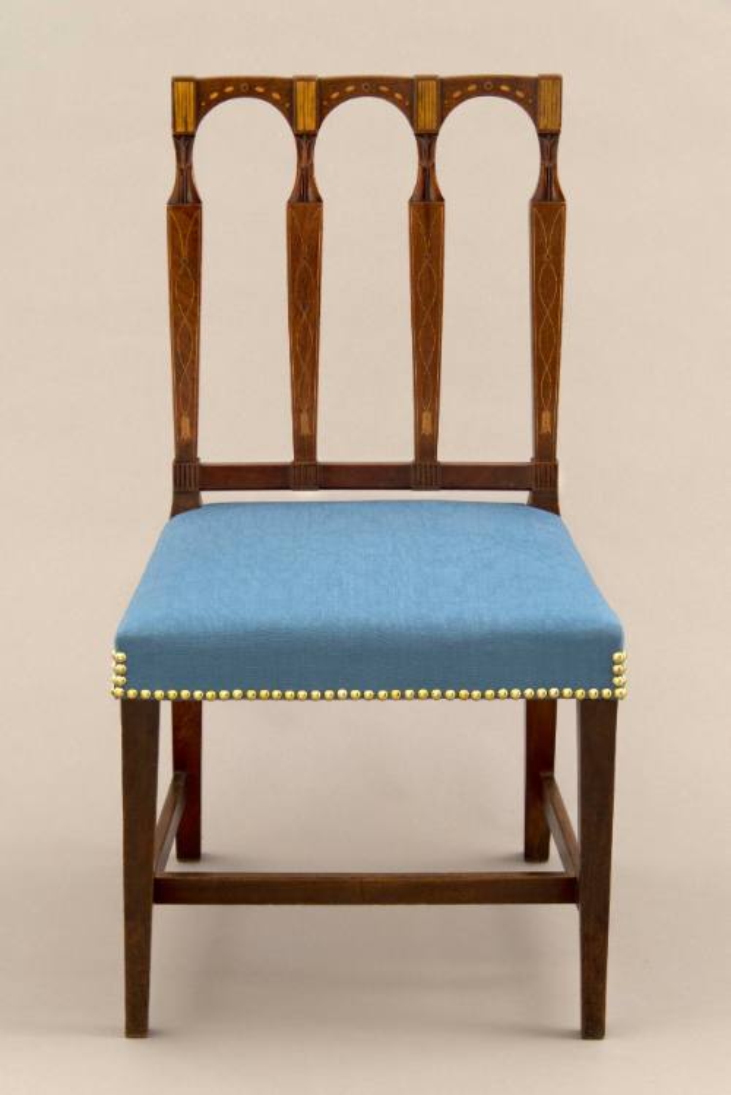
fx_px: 3530
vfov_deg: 17.6
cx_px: 366
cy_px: 548
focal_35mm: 116
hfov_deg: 11.8
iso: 100
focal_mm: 116
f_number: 16
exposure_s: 20
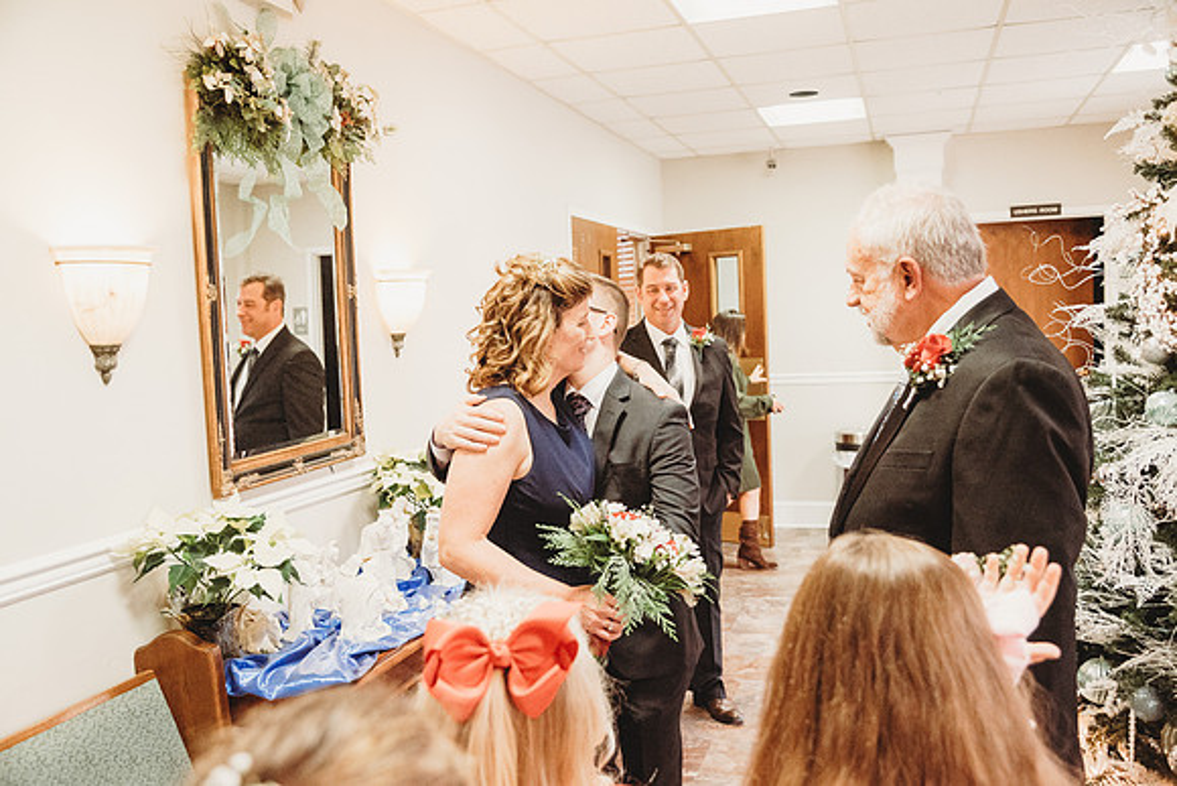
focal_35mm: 31
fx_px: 1014
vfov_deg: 42.3
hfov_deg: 60.3
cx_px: 588
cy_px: 393
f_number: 4
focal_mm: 31
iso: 4000
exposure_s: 1/200
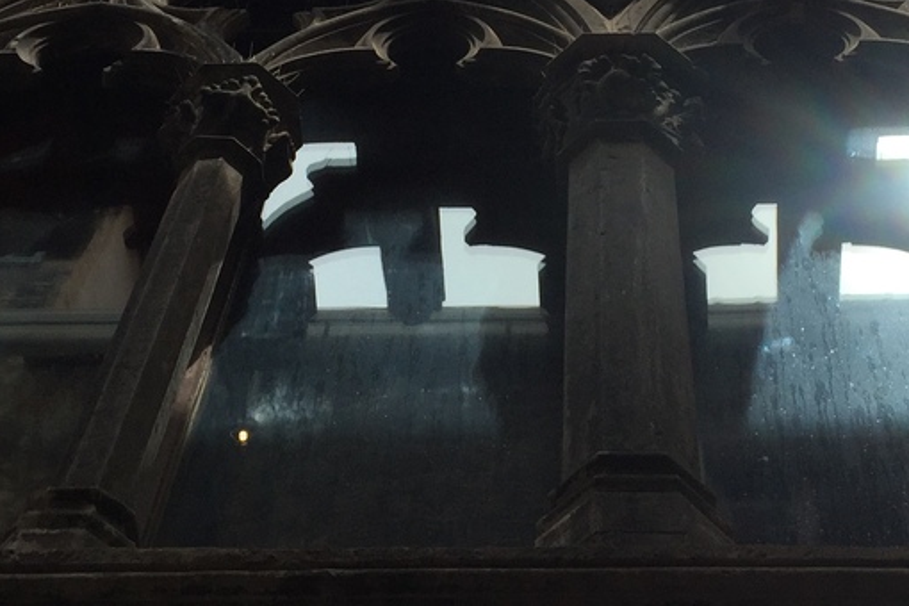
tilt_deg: +66.9
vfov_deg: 18.8
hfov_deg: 28.4
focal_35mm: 71
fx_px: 1793
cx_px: 553
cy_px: 39
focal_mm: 4.15
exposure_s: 1/2326
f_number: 2.2
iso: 32
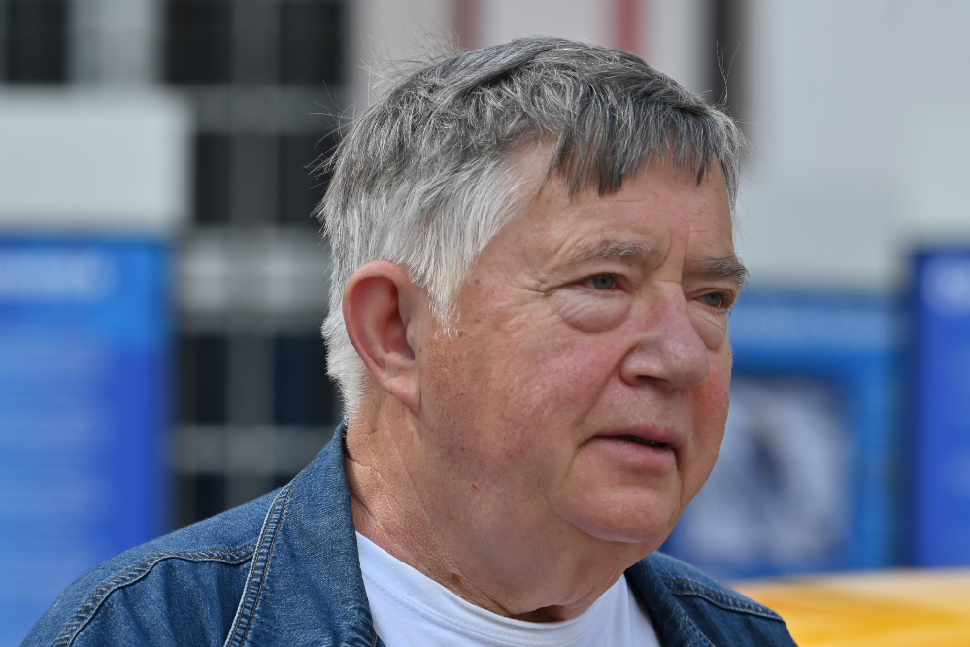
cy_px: 407
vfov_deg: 4.7
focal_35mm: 292
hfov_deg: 7.1
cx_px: 576
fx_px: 7867
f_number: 5.6
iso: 100
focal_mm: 180
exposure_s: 1/250
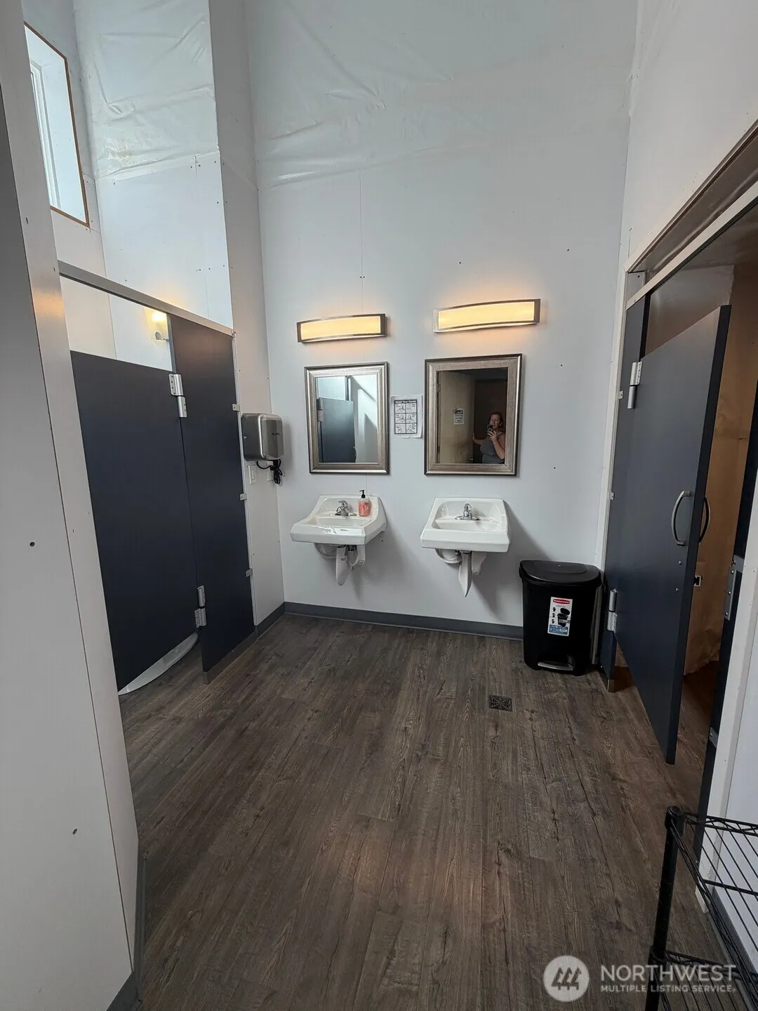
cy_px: 506
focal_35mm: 14
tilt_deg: -9.8
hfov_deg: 85.7
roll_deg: +2.0
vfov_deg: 102.1
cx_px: 379
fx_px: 409
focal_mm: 2.22
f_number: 2.2
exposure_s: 1/121
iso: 50
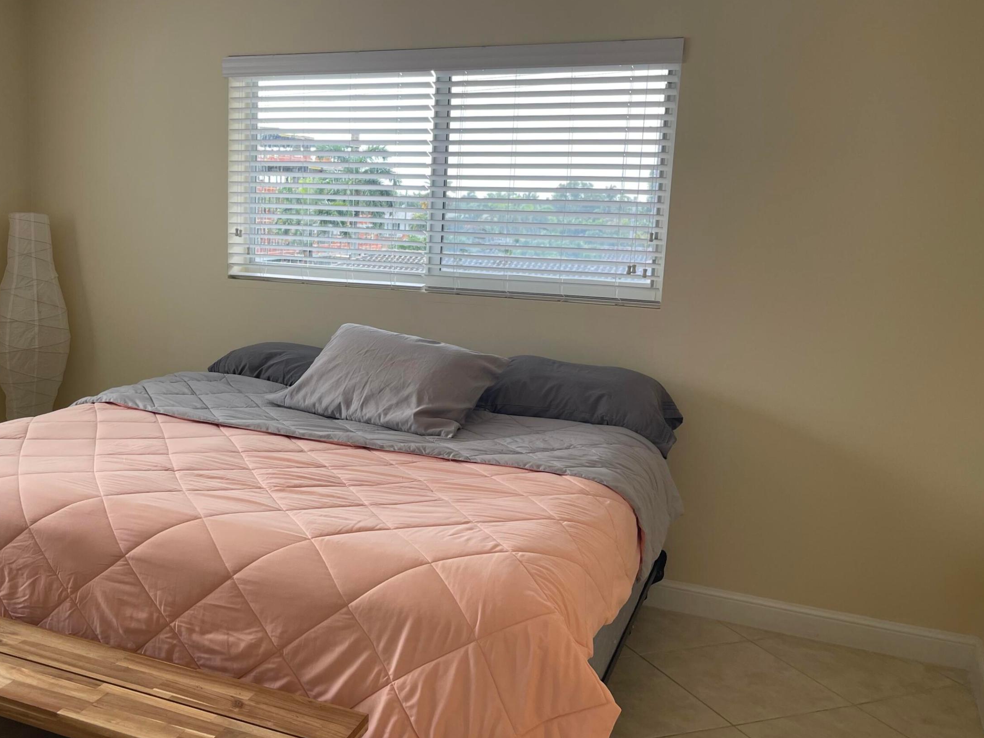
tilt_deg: -9.5
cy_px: 362
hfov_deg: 54.4
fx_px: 938
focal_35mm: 33
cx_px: 340
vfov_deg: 42.9
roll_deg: -1.8
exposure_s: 1/120
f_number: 1.6
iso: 50
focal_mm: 5.1
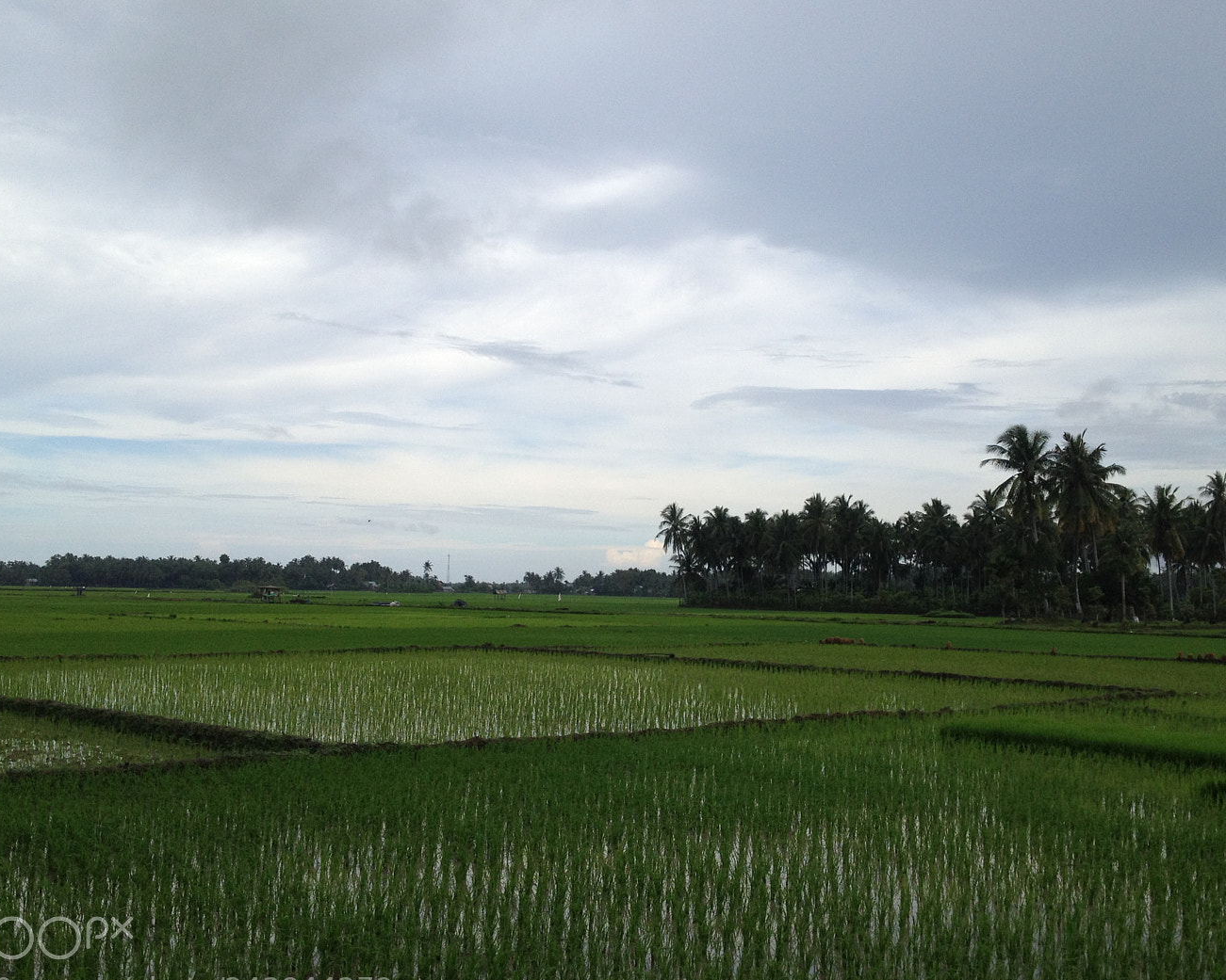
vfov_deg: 35.7
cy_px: 497
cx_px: 653
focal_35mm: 42
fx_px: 1524
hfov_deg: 43.8
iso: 64
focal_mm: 4.28
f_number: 2.4
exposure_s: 1/1416
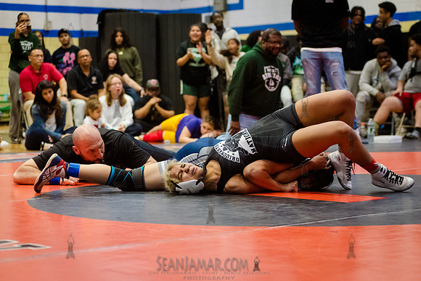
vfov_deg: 15.3
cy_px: 157
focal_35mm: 89
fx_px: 1044
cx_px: 235
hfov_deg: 22.8
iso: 8000
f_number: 3.5
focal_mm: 80
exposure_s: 1/400
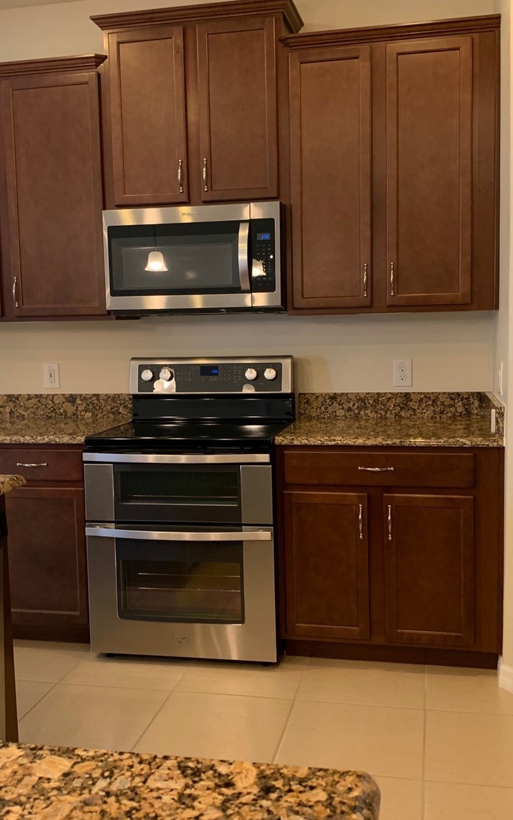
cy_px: 411
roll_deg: +1.6
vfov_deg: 52.7
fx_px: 828
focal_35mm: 37
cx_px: 247
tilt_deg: -6.6
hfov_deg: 34.4
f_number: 1.8
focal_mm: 4.25
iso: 125
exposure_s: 1/60
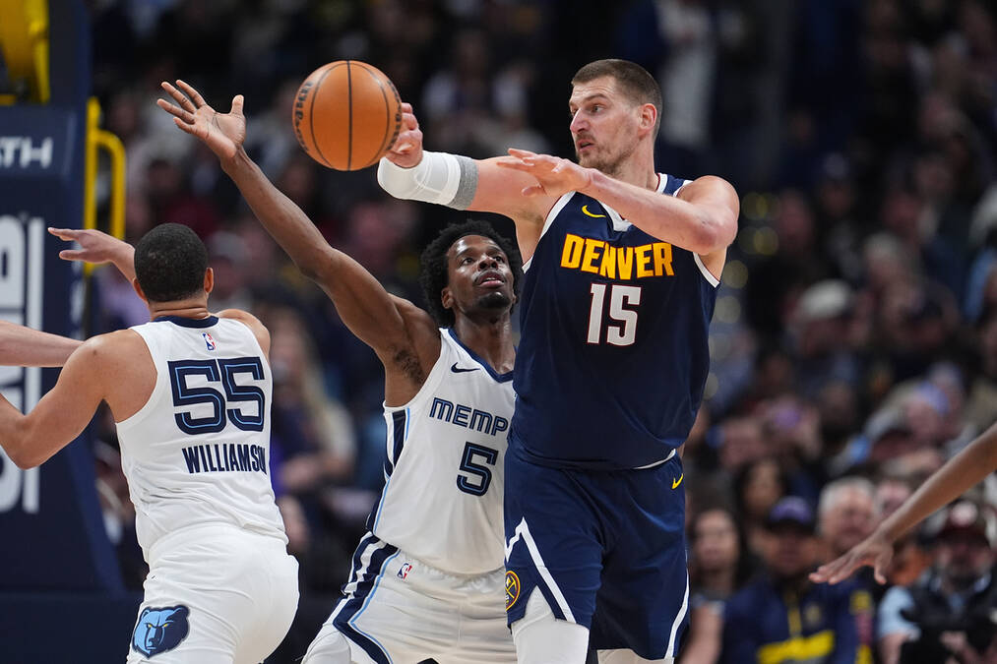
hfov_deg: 5.2
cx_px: 498
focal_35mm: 400
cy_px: 332
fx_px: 11075
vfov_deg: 3.4
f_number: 3.2
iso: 5000
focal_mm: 400
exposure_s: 1/2000
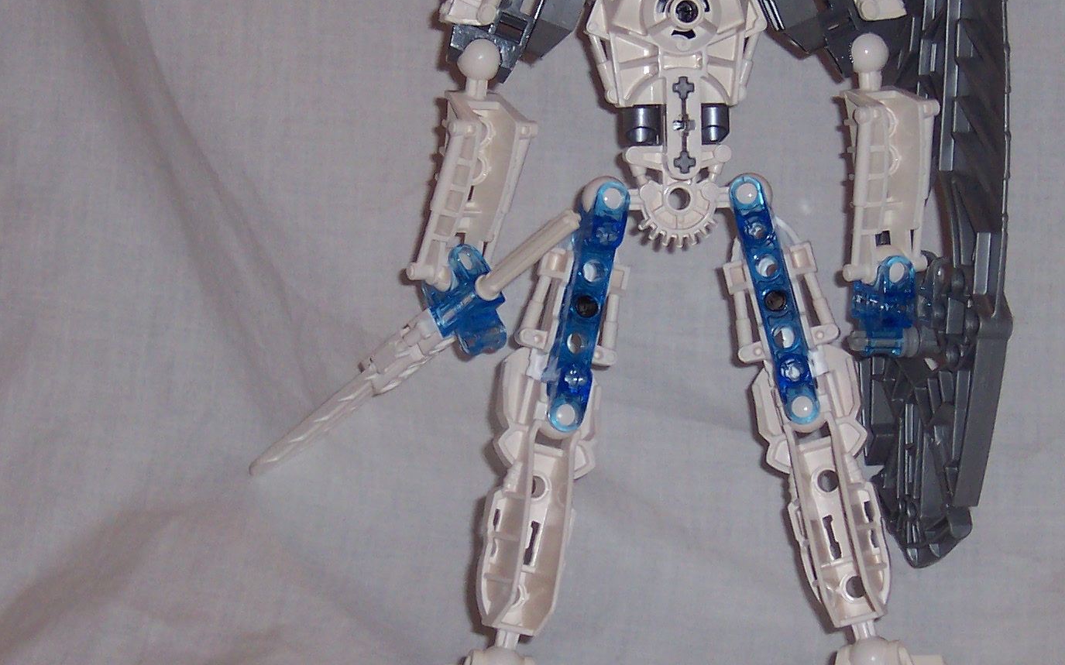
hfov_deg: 16.1
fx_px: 3773
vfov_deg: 10.1
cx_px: 613
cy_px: 289
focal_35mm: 130
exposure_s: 1/90
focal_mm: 12.8
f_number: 4
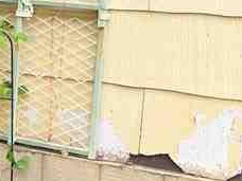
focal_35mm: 129
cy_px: 25
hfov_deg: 12.0
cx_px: -355
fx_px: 902
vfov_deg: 11.4
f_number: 1.7
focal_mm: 6.3
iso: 80
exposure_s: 1/1343
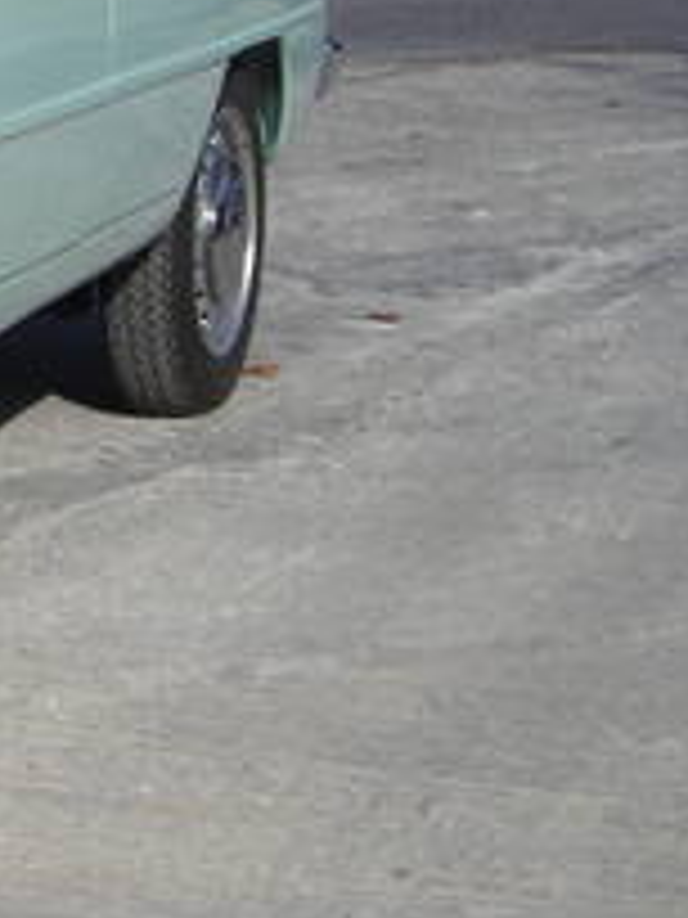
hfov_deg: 11.3
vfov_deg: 16.4
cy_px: 180
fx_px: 3154
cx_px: -657
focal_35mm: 119
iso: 50
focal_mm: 6.3
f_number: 6.4
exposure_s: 1/304
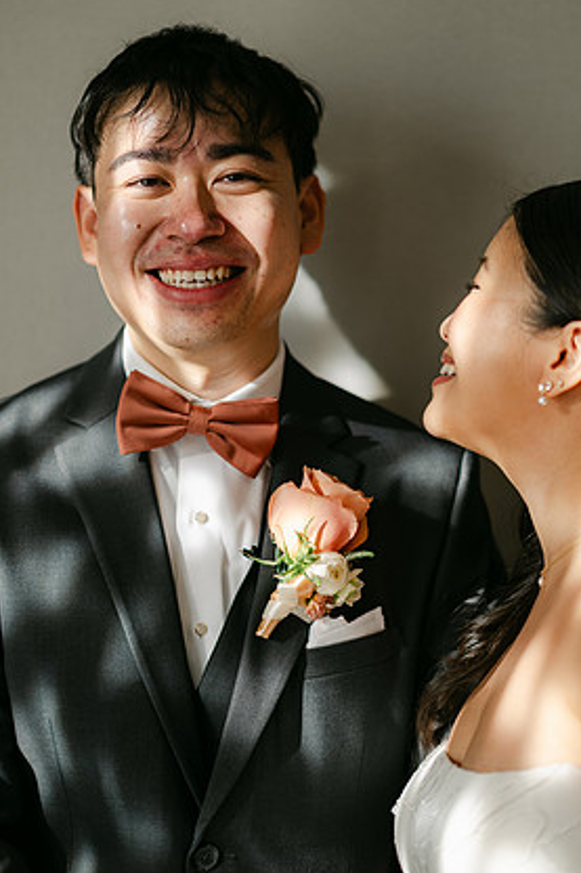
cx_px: 298
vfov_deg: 22.1
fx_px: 2229
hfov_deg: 14.9
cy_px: 409
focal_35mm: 92
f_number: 1.8
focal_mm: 85
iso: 110
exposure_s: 1/320
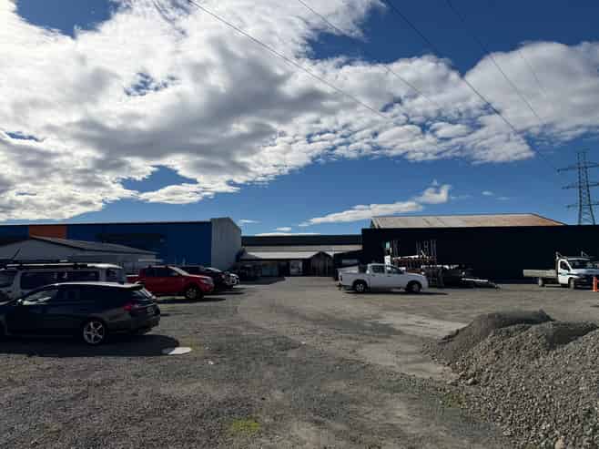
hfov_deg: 71.6
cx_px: 300
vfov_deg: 56.8
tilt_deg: +5.0
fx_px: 415
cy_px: 224
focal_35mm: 24
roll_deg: +0.7
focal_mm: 6.76
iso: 80
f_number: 1.78
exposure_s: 1/14286
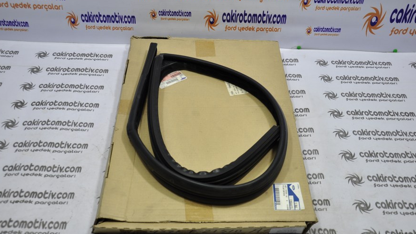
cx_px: 207
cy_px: 128
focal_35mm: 45
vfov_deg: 26.5
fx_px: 496
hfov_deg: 45.5
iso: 200
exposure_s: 1/40
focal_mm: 28
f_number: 4.5
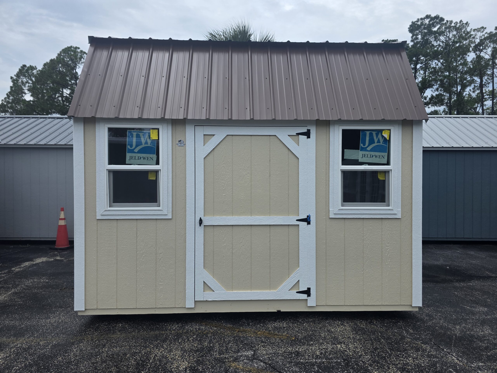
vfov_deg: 58.9
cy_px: 186
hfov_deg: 73.9
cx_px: 248
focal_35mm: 23
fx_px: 330
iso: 80
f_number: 1.7
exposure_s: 1/6809
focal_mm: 6.3
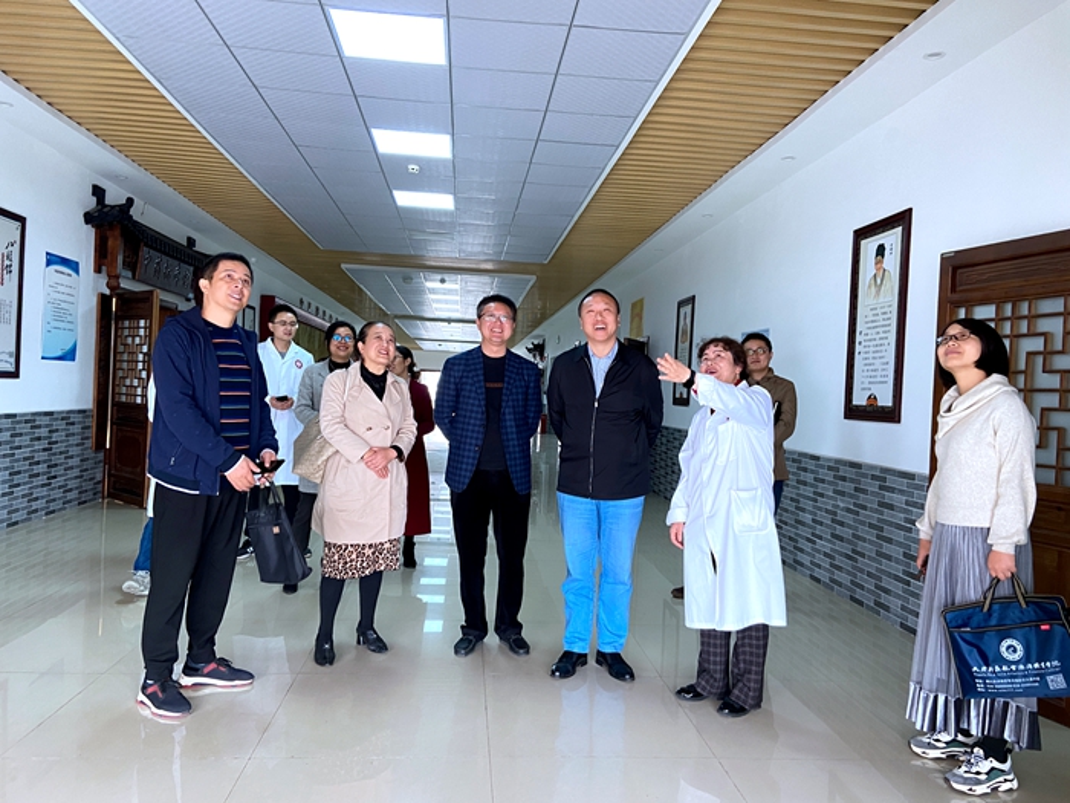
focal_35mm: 26
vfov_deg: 53.1
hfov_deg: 67.3
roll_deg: -2.8
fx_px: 804
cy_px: 402
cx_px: 535
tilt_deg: -1.6
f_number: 1.8
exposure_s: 1/99
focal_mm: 4.25
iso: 125
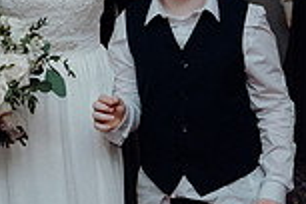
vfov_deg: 6.5
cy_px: 103
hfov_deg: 9.7
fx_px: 1802
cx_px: 16
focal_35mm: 212
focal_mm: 56
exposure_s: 1/160
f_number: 3.5
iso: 2500
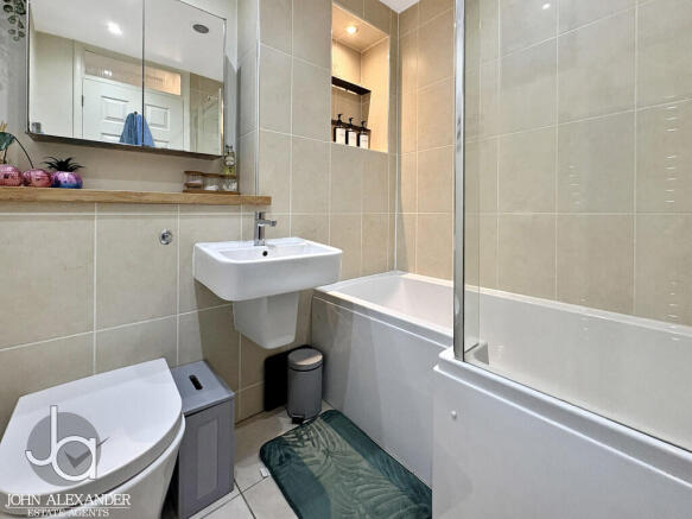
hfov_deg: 102.1
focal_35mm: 14
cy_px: 260
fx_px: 280
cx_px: 346
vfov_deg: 85.7
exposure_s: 1/50
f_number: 2.2
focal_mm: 2.22
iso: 320
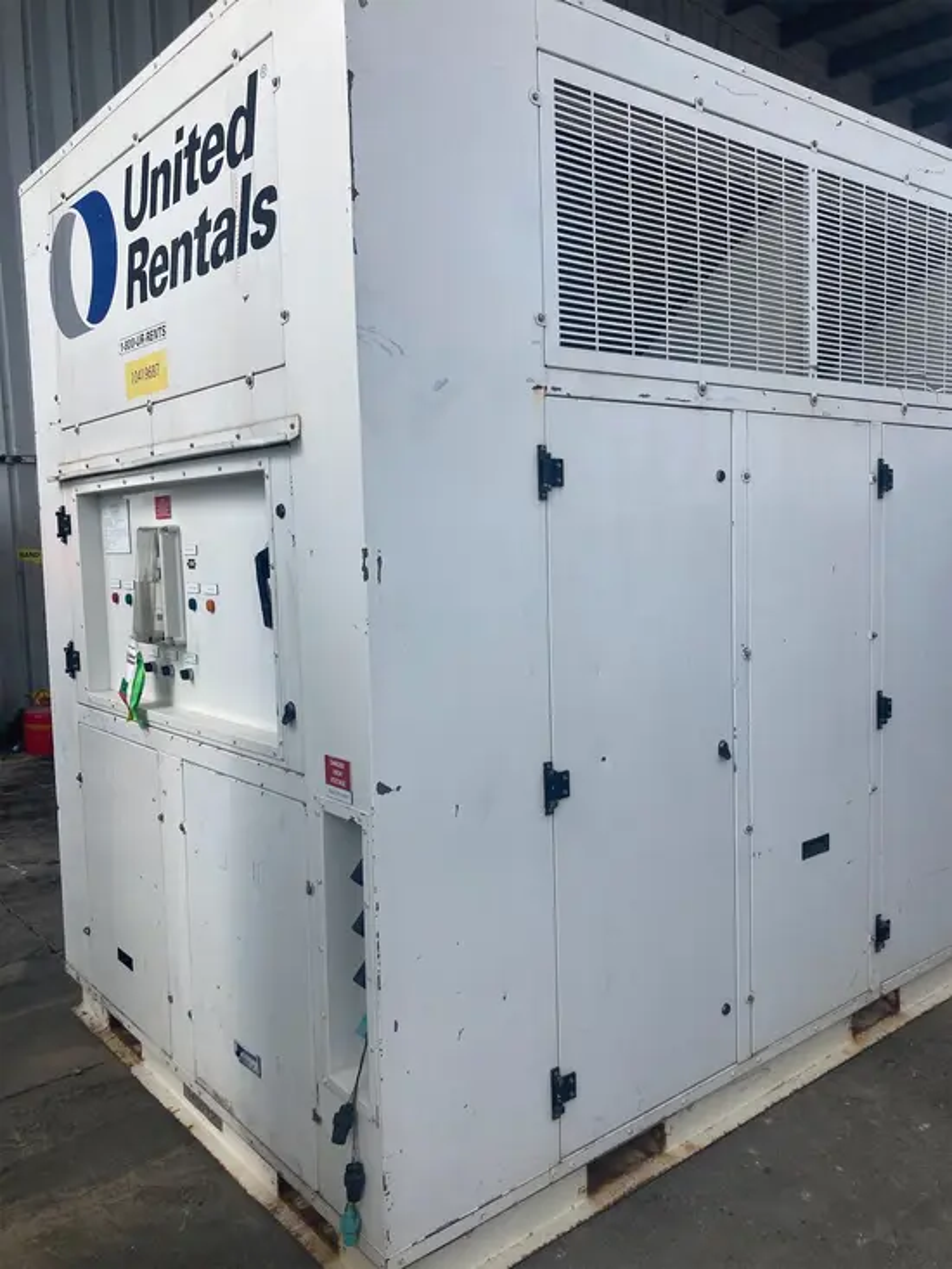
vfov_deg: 63.4
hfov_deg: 49.8
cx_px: 476
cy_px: 634
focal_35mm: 28
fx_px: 1026
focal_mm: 3.99
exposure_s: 1/1021
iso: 20
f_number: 1.8
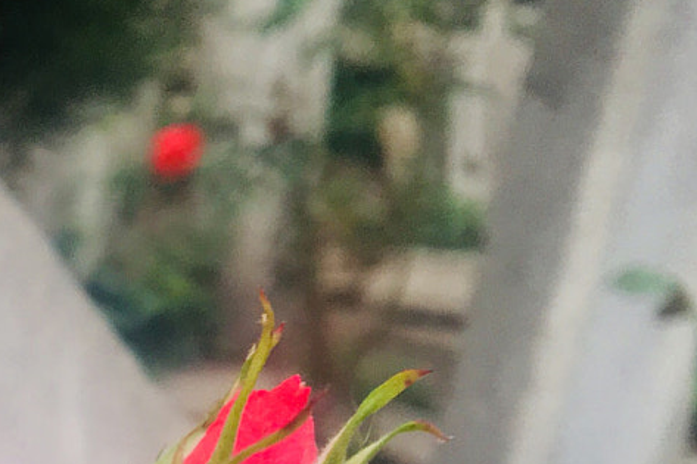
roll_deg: +1.5
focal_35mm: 102
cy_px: 650
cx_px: -349
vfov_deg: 12.8
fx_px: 1974
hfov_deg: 17.9
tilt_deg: -18.4
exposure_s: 1/100
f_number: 2.2
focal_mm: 4.15
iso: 32
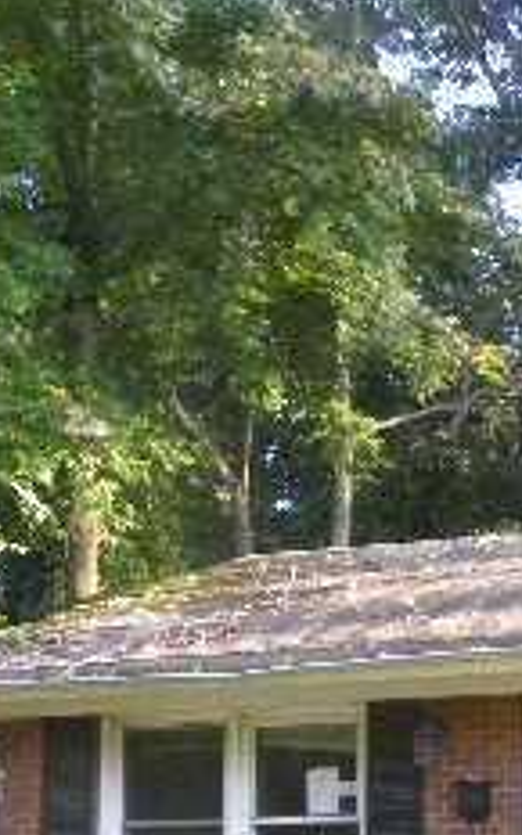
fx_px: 1730
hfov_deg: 15.3
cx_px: 875
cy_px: 731
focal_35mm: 76
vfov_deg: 26.4
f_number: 2.8
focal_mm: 4.6
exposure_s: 1/153
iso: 400
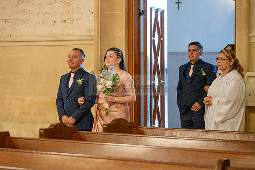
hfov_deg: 14.9
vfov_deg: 10.0
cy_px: 91
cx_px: 113
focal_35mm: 138
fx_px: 975
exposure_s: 1/200
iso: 3200
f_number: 4
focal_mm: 120
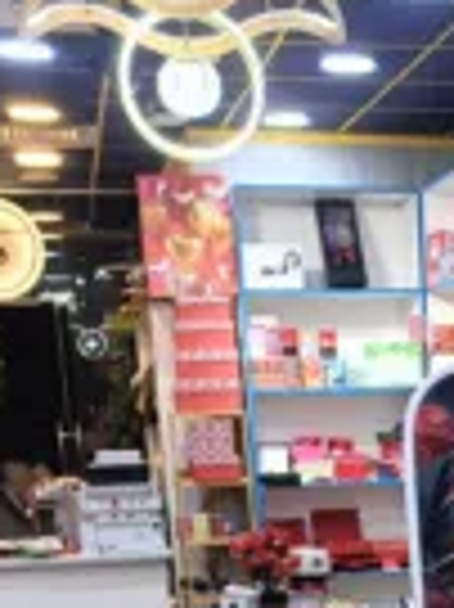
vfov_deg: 24.7
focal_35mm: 71
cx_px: 472
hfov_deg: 20.0
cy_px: 739
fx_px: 1244
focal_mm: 5.44
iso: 160
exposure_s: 1/50
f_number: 1.79
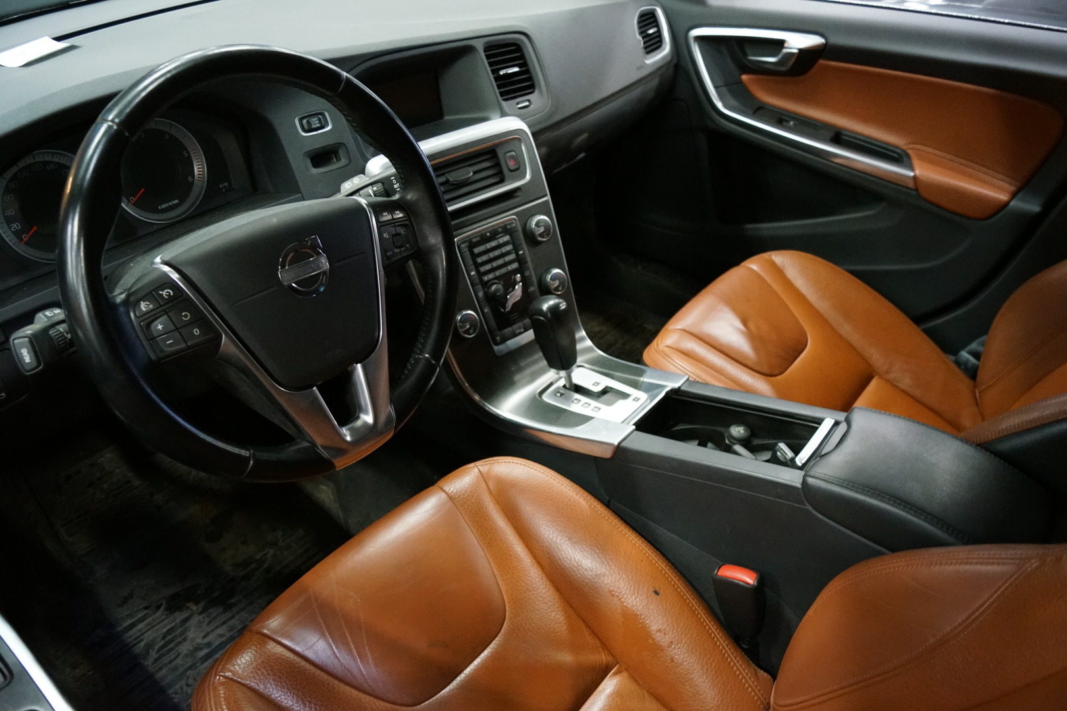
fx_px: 800
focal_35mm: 27
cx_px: 534
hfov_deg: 67.4
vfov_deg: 47.9
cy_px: 356
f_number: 3.5
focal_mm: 18
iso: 3200
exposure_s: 1/30
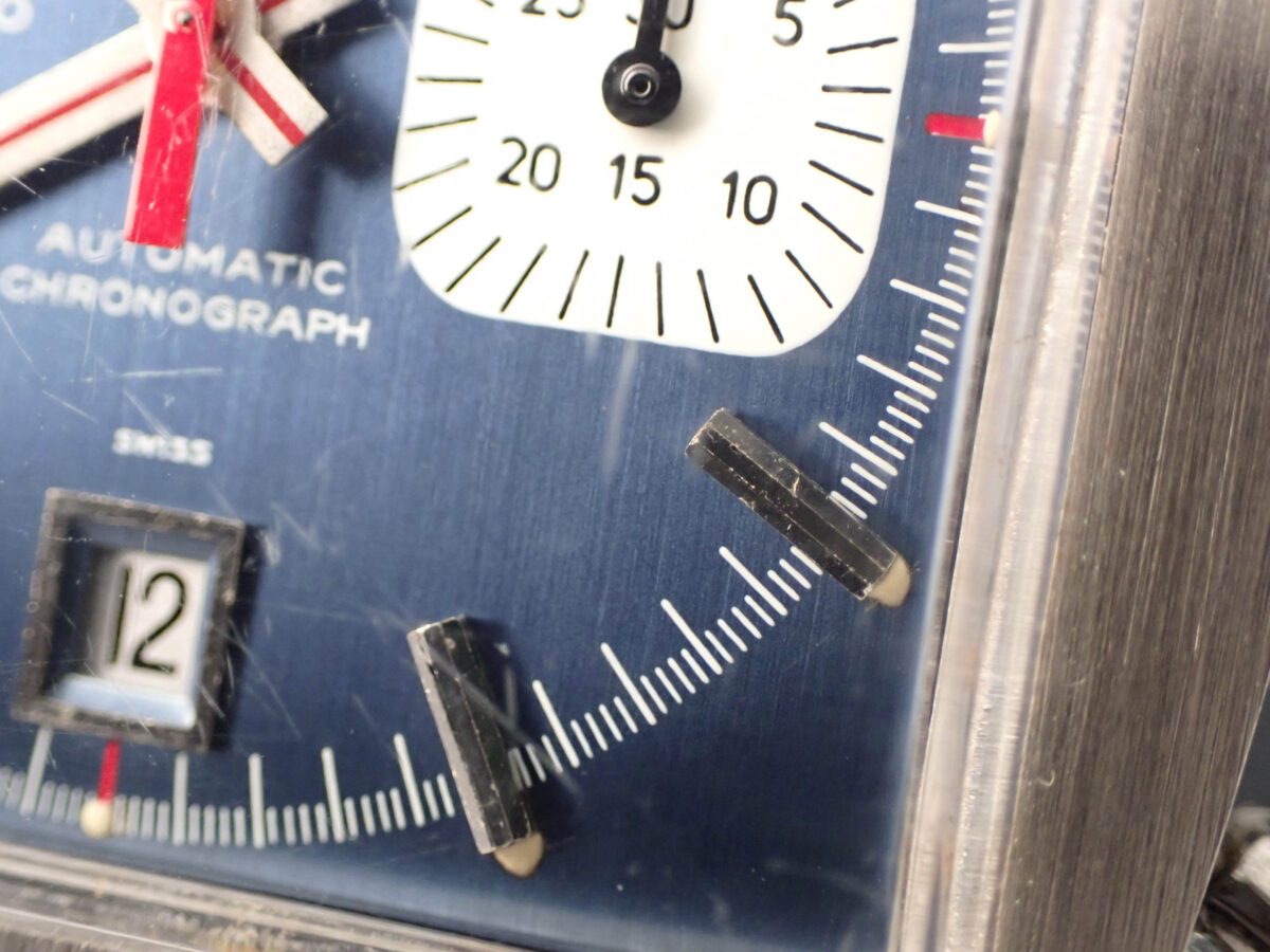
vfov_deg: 25.2
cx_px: 635
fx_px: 2128
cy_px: 476
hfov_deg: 33.2
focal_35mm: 58
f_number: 3.5
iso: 1000
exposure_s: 1/60
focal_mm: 10.35
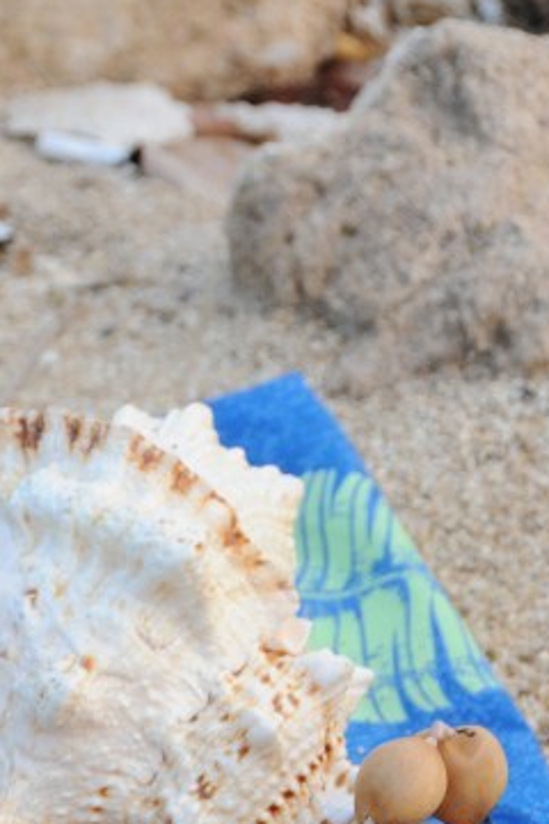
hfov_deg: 5.6
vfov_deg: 8.4
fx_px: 5587
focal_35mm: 244
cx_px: -360
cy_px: 645
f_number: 8
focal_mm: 65
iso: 400
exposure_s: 1/125
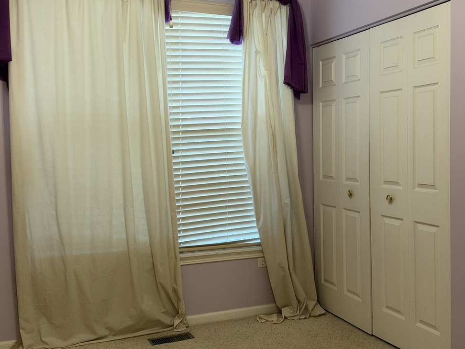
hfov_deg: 46.6
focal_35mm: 40
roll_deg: +0.3
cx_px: 267
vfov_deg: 35.9
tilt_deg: -1.0
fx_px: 537
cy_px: 157
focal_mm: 6.93
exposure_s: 1/60
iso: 250
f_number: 1.8
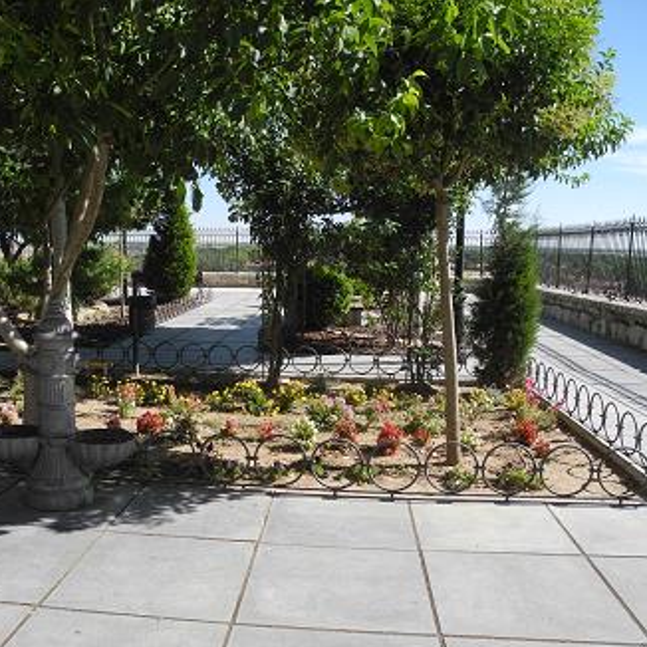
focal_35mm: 34
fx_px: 719
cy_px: 330
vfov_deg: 48.4
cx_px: 272
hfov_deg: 48.3
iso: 100
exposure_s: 1/1000
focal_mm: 6
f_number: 3.2
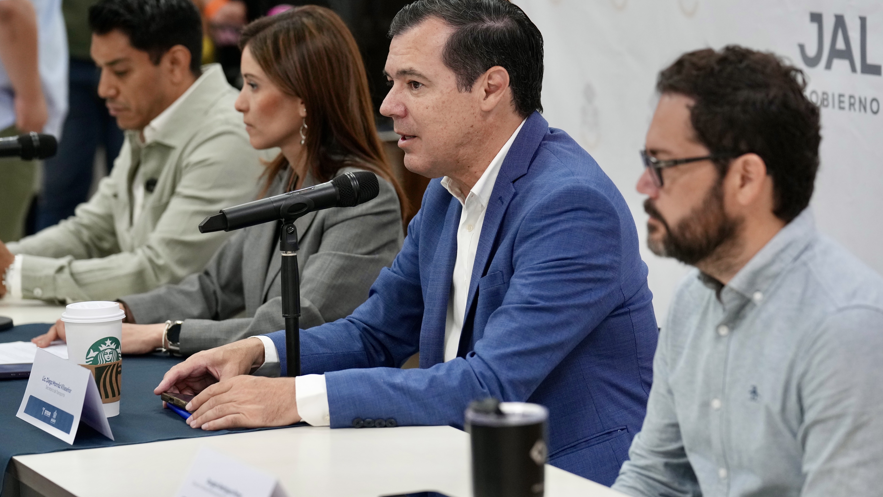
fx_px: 3161
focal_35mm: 135
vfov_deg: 9.0
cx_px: 455
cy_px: 212
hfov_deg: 15.9
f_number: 3.5
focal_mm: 117
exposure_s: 1/160
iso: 2000
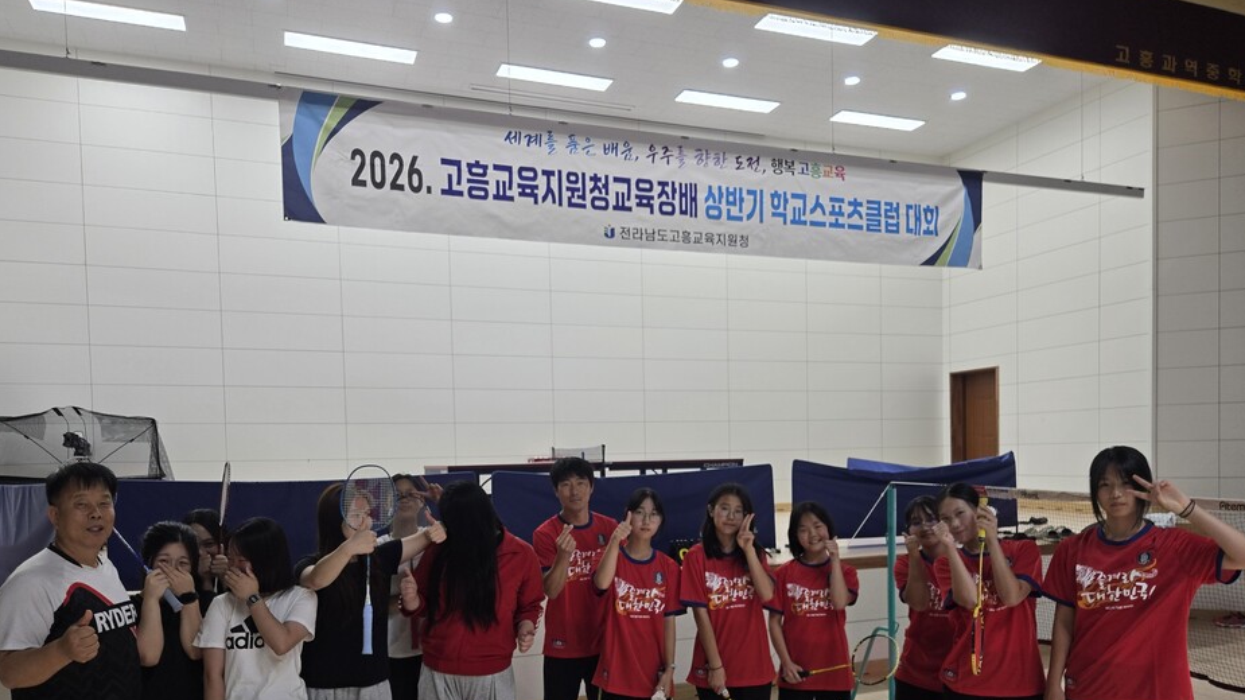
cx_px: 619
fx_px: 858
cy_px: 470
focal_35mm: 26
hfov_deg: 71.9
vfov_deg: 43.7
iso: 80
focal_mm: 5.4
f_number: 1.8
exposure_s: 1/120
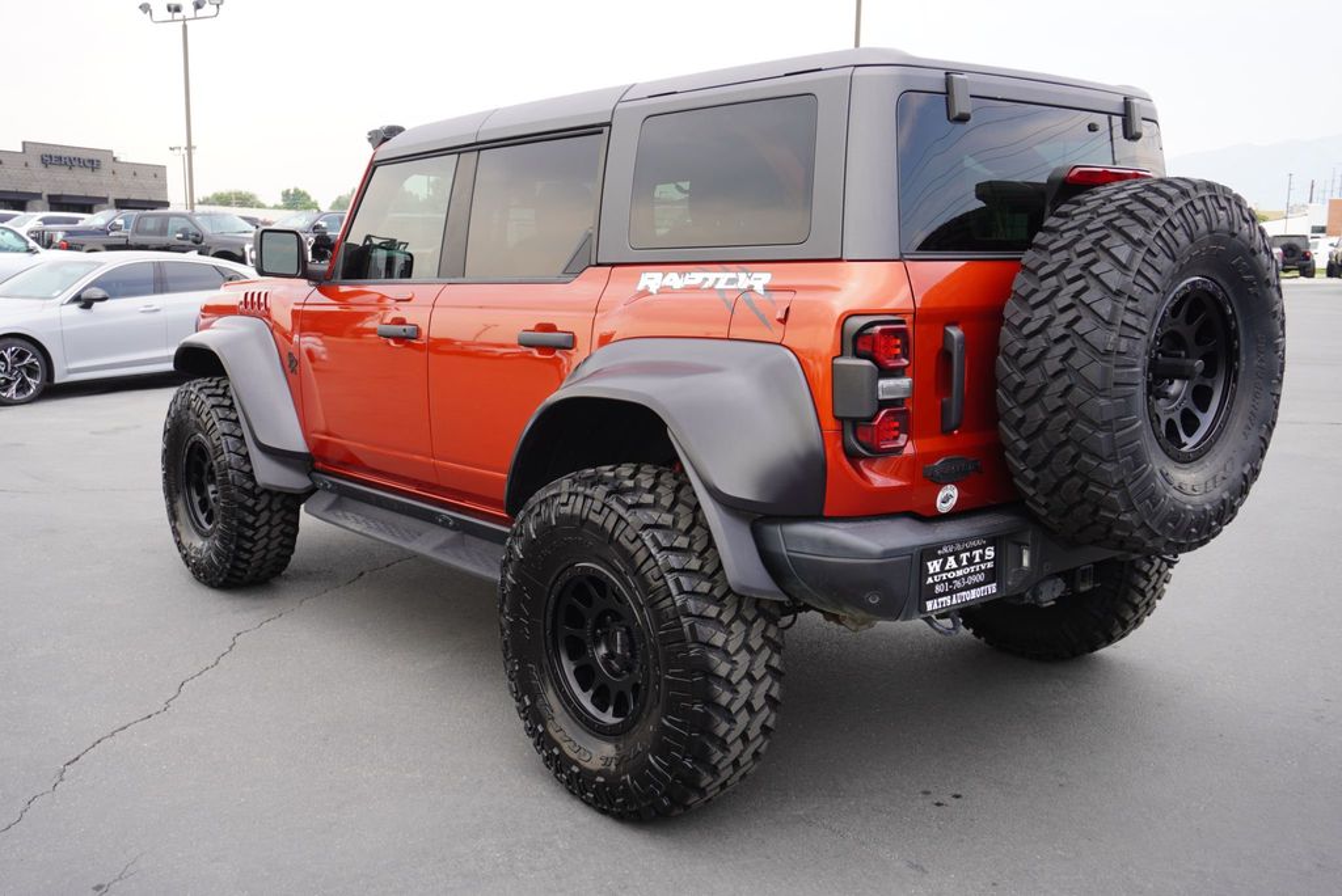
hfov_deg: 57.2
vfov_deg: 40.0
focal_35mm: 33
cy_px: 448
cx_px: 671
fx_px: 1231
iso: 100
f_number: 5.6
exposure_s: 1/80
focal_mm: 22
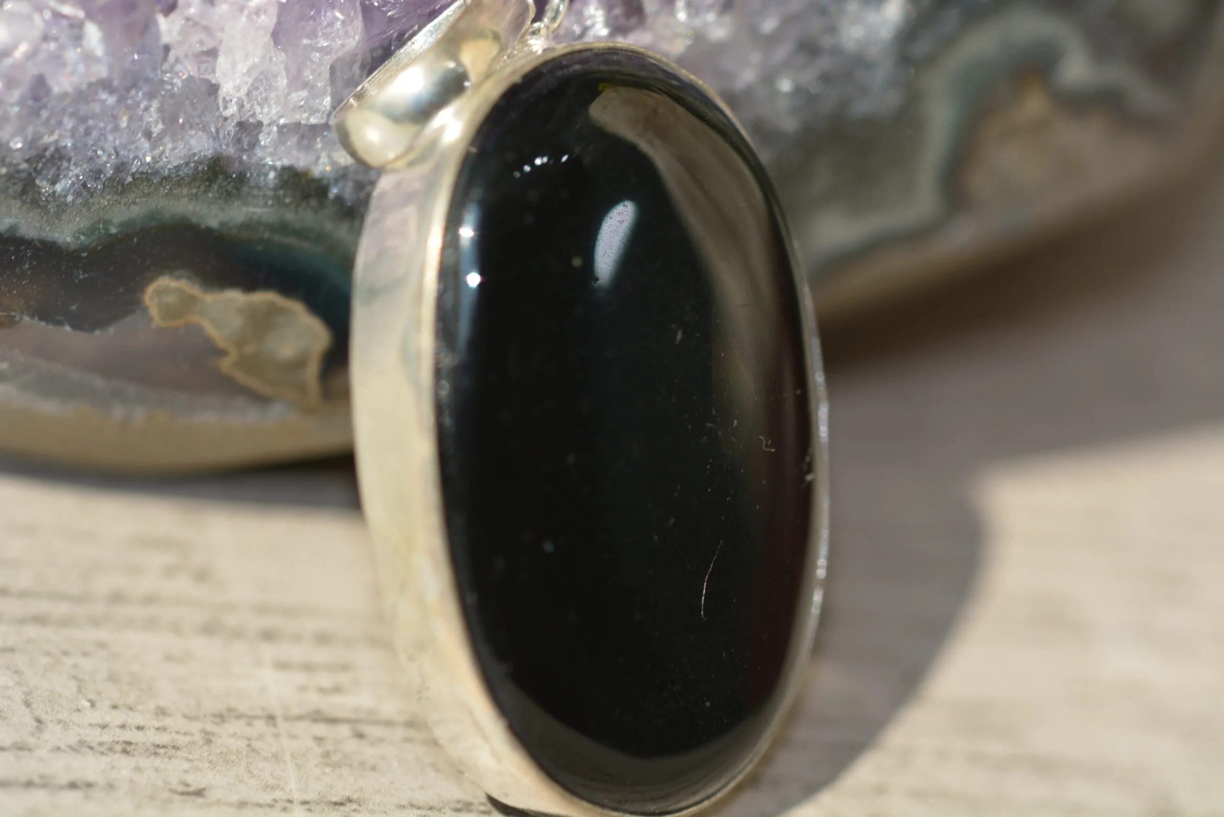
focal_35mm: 158
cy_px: 408
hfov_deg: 13.0
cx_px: 612
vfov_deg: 8.7
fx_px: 5356
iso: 100
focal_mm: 105
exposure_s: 1/200
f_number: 6.3
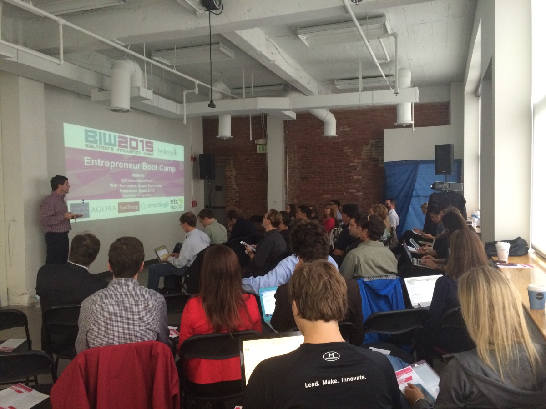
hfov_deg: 61.7
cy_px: 204
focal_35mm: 29
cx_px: 273
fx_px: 457
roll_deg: +0.5
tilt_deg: -2.1
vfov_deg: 48.2
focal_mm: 4.15
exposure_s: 1/30
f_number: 2.2
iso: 250
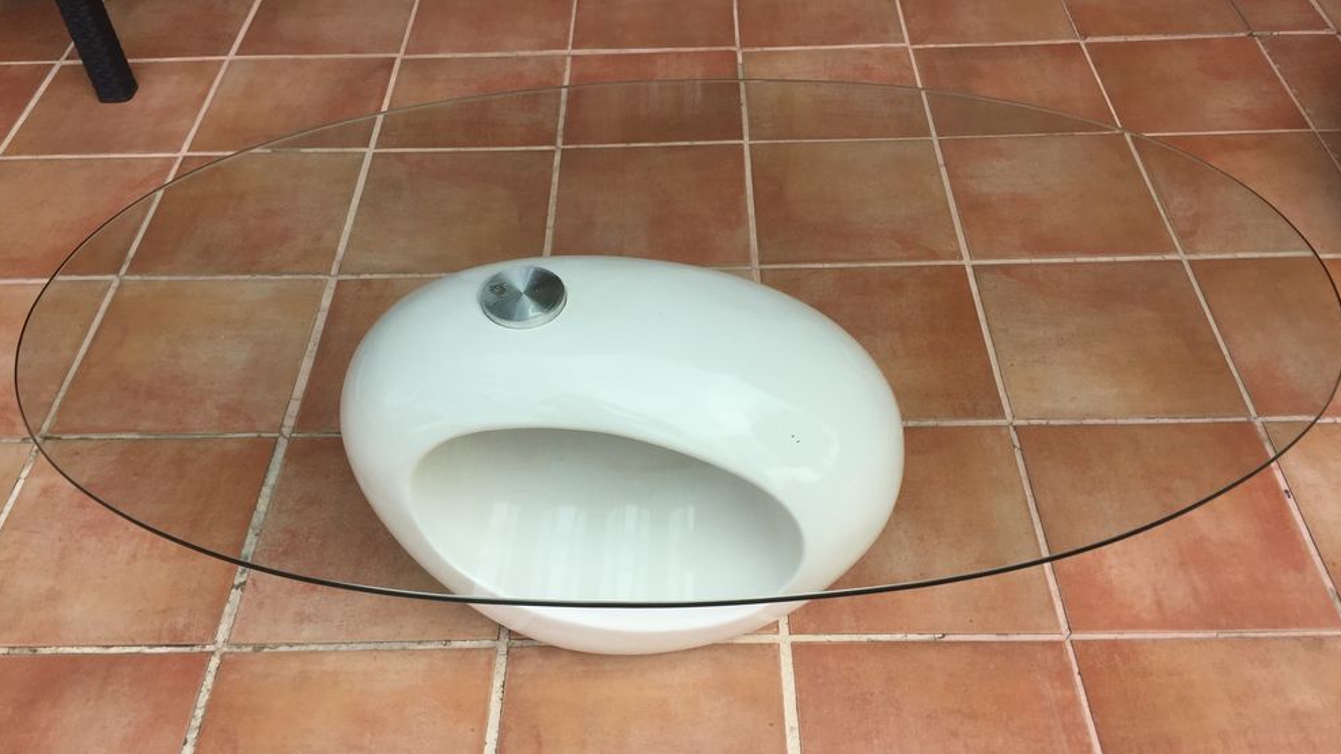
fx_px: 1138
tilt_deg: -45.4
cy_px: 399
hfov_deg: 61.0
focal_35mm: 32
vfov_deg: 36.7
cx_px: 675
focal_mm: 4.15
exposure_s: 1/1014
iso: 32
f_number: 2.2
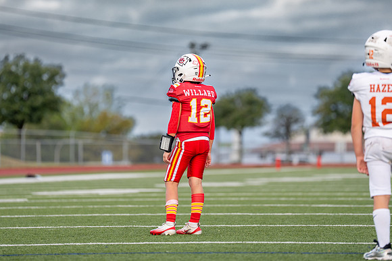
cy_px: 102
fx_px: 2859
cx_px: 191
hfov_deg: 7.8
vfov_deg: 5.2
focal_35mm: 262
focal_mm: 200
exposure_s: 1/2500
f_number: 2.8
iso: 400
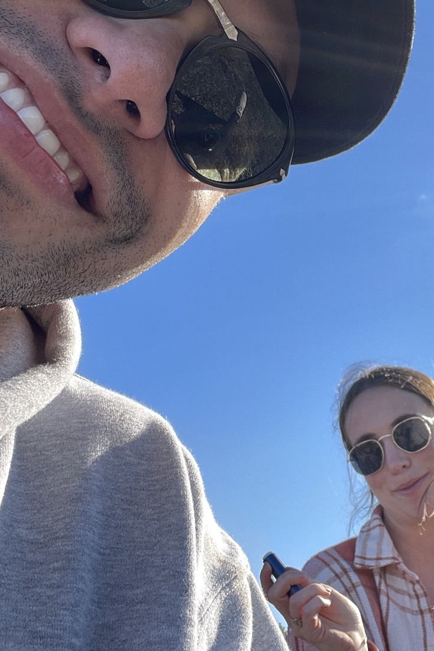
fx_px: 922
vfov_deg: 38.7
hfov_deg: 26.2
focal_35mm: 51
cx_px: 323
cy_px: 248
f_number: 2.2
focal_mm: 2.71
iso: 25
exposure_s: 1/216
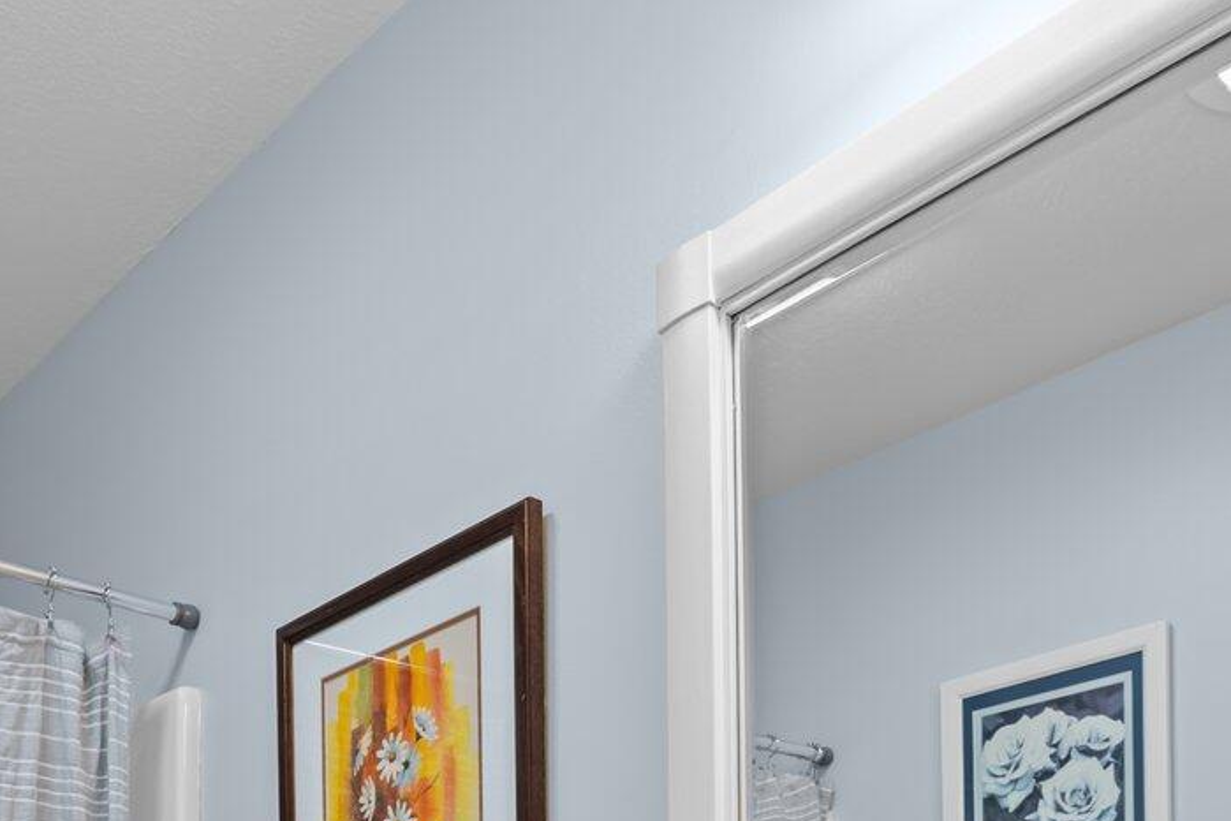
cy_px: 1144
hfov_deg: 45.8
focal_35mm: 41
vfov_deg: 26.2
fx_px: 1402
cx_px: 308
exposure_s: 1/2.5
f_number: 9
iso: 100
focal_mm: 14
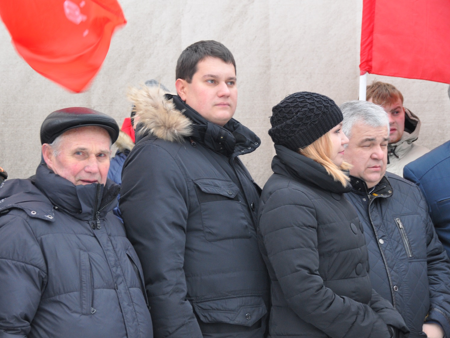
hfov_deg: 19.3
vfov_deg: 14.5
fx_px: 1326
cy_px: 171
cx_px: 220
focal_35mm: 102
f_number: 4.8
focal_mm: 62
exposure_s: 1/30
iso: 800
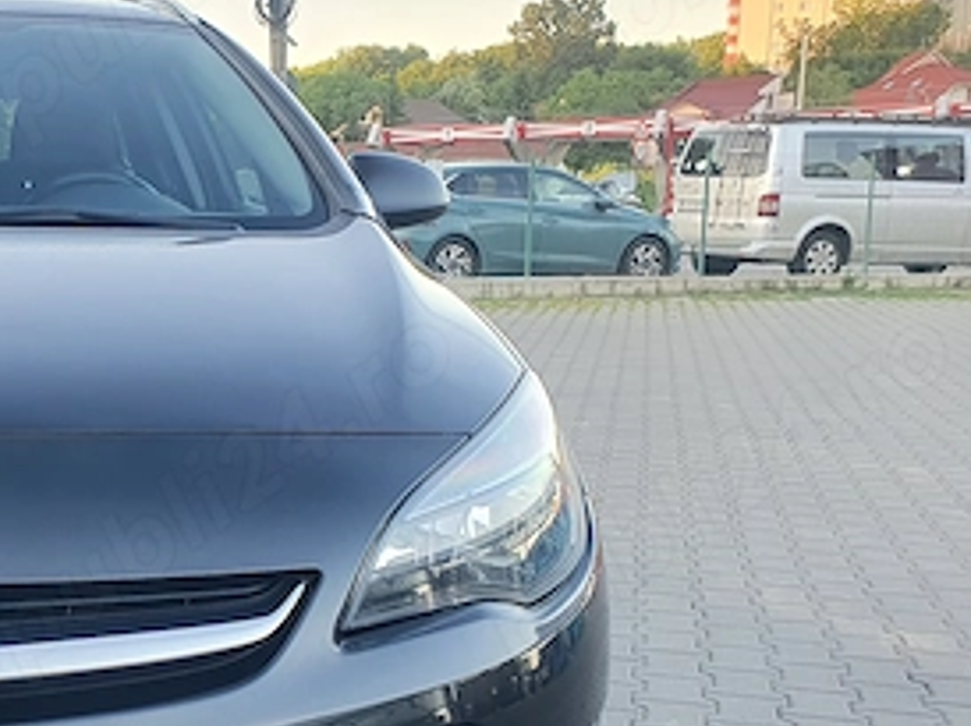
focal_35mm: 57
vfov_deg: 25.4
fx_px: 1597
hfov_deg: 31.0
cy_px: 531
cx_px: -28
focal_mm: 4.32
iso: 50
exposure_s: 1/100
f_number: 2.4
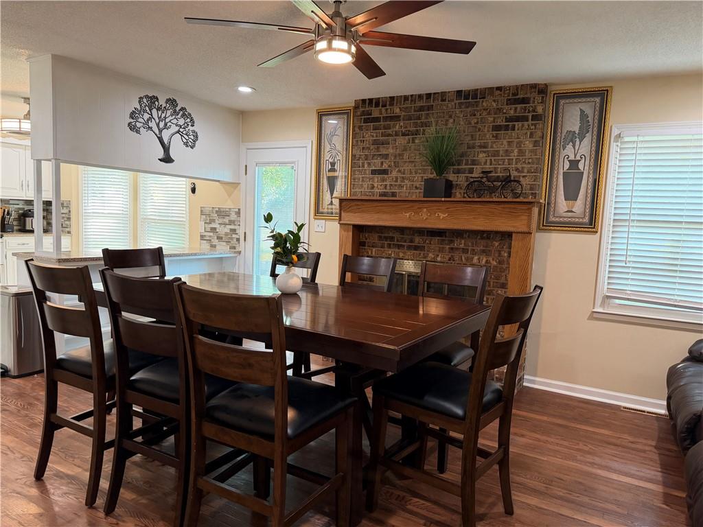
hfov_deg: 71.6
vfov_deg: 56.8
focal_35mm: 24
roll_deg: -1.1
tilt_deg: -6.1
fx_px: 487
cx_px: 352
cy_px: 264
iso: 250
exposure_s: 1/60
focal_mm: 6.76
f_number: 1.78
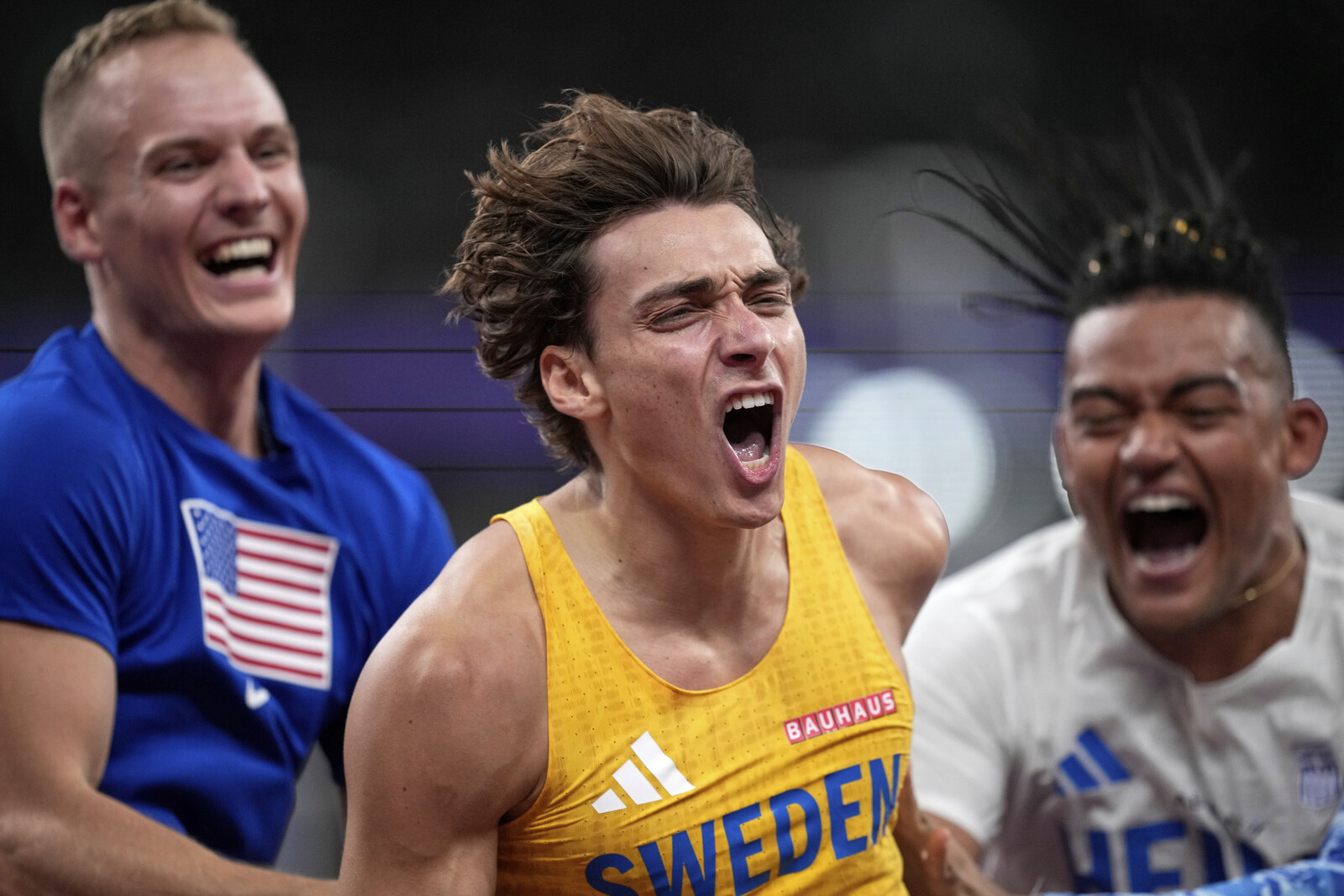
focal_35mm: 400
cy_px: 448
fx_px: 14934
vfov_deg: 3.4
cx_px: 672
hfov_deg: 5.2
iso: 2500
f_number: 2.8
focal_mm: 400
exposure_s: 1/4000
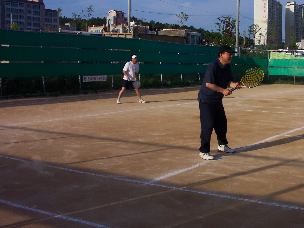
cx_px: 217
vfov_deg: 29.1
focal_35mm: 50
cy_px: 108
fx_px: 439
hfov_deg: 37.5
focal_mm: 7.5
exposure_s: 1/250
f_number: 9.5
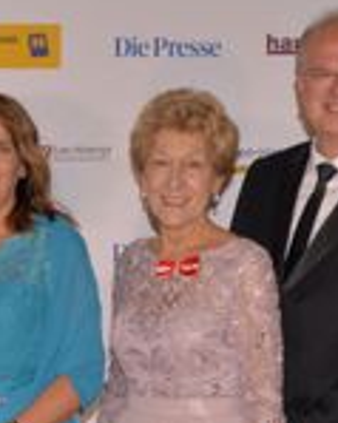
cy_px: 450
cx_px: -148
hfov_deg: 13.0
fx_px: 1414
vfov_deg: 16.6
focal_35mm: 113
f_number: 5
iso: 640
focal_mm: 35
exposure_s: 1/60
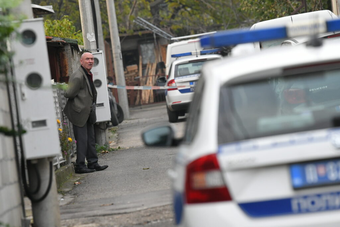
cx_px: 170
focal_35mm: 300
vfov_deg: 4.6
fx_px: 2834
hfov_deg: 6.9
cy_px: 114
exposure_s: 1/500
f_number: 4
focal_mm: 200
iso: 2000
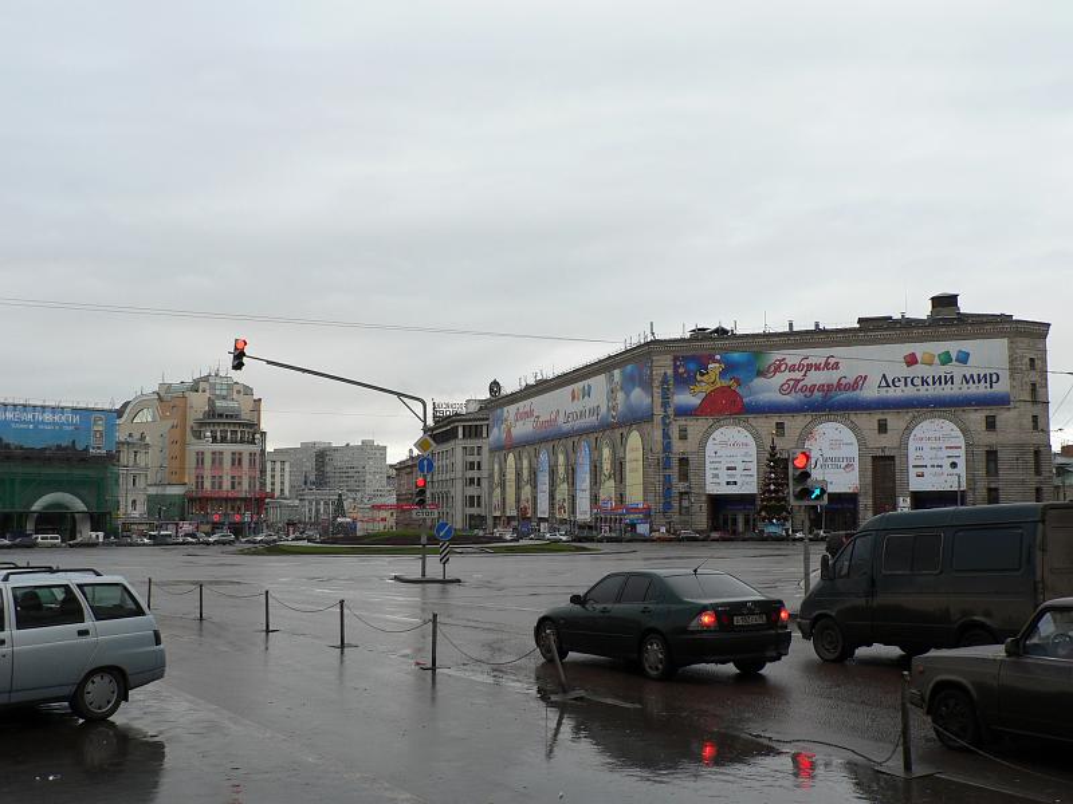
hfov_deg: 51.4
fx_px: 1116
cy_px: 402
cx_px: 536
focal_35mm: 36
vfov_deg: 39.7
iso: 80
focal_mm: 6
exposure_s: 1/100
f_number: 4
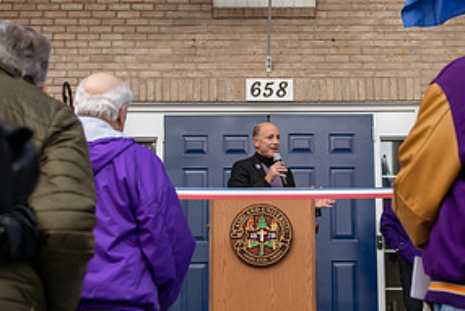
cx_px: 260
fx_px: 943
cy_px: 198
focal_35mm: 73
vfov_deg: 18.7
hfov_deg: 27.7
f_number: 3.2
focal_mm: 36
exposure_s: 1/400
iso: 125
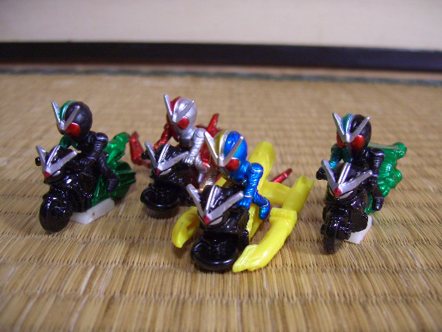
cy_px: 166
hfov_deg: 47.9
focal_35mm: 39
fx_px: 498
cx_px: 221
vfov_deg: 36.8
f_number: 2.8
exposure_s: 1/30
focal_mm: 8
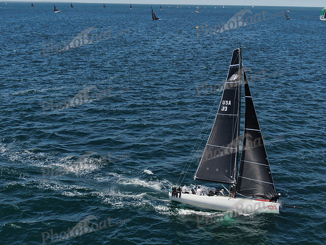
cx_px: 163
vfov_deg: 30.3
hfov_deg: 39.7
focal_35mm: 48
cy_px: 122
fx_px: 452
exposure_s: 1/1000
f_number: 3.8
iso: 100
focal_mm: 8.6
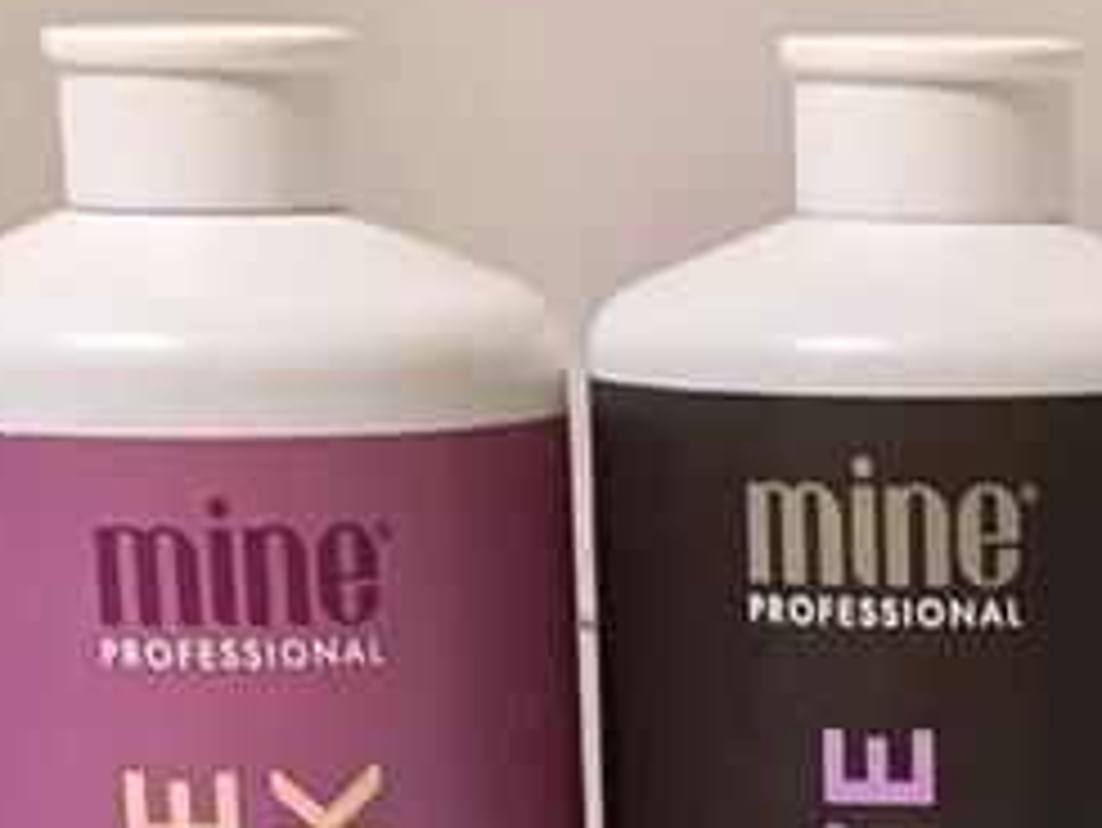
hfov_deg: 9.9
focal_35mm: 196
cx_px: 1408
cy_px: 2606
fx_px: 6243
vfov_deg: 6.8
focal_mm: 5.43
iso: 139
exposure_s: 1/25
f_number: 1.89
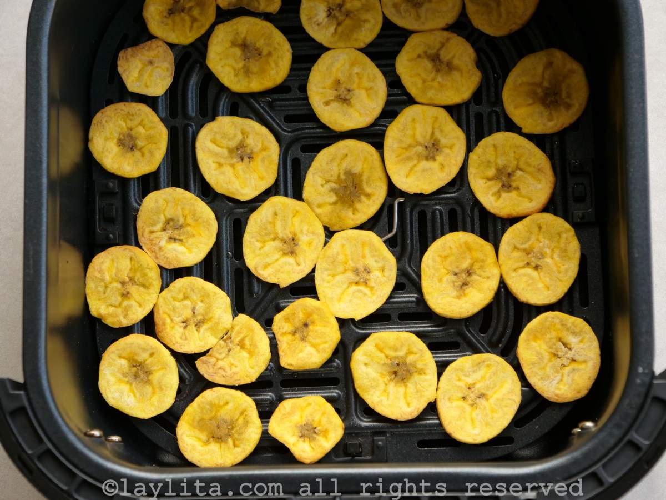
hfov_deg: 18.2
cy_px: 250
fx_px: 2078
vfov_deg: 13.7
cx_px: 333
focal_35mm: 108
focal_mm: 54
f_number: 5
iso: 800
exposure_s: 1/125
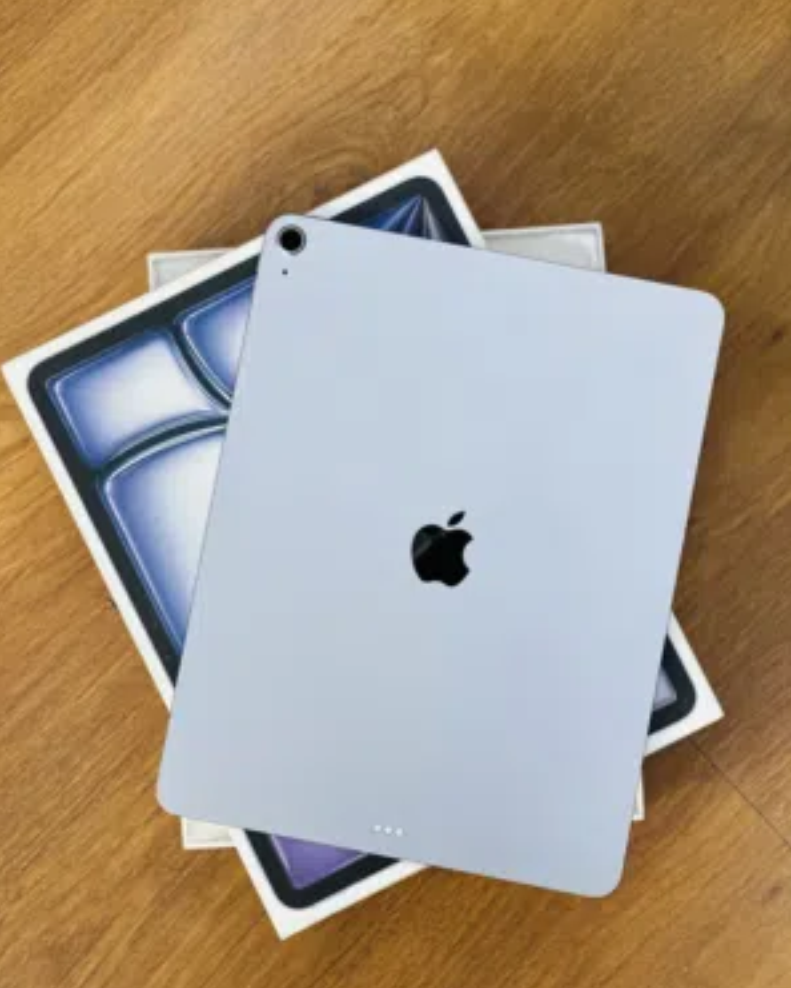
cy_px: 485
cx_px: 394
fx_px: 2369
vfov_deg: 23.6
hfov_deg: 19.0
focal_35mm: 81
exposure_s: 1/100
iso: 64
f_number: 2.8
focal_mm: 9
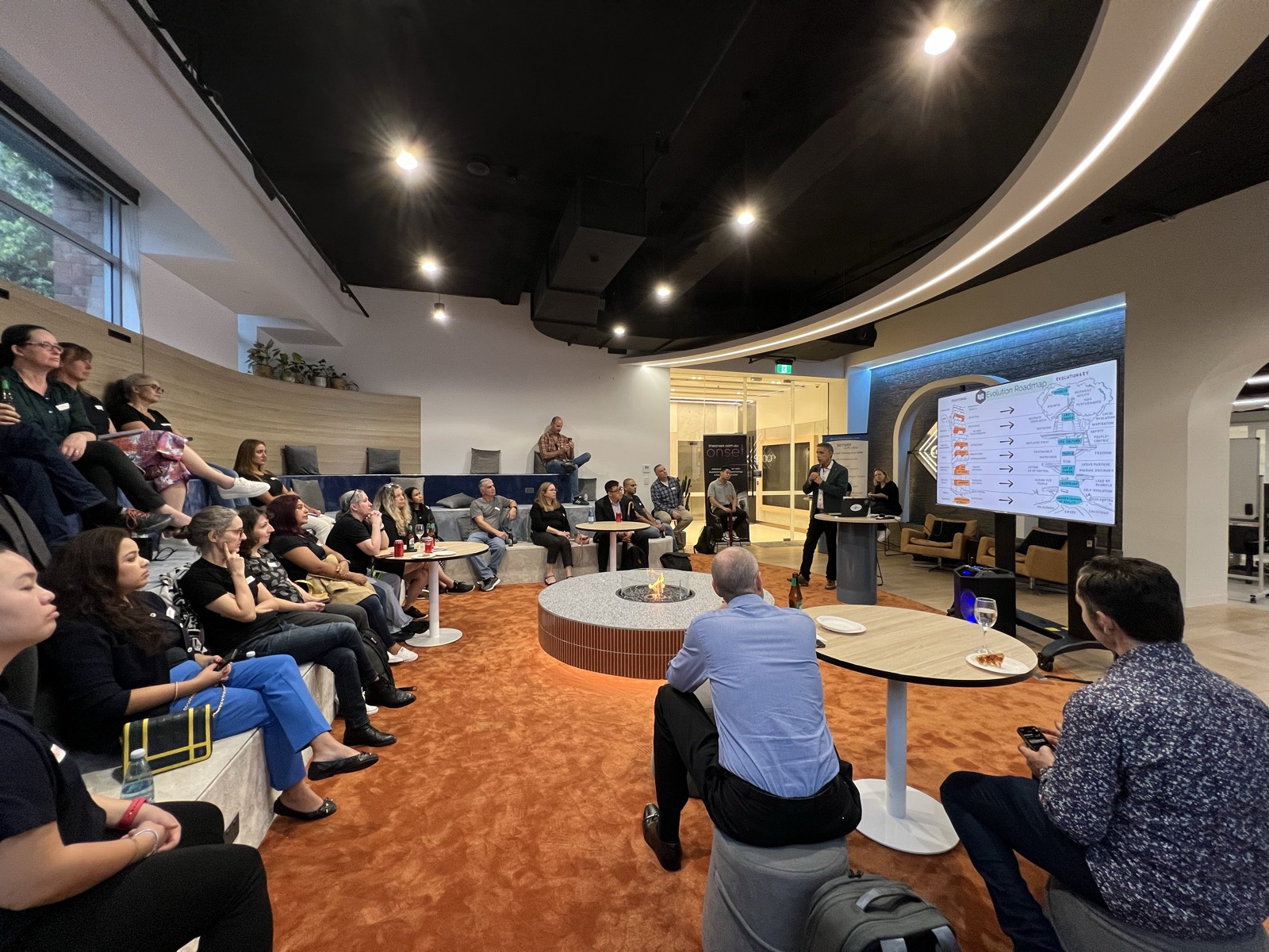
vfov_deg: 89.9
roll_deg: -0.8
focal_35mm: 13
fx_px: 477
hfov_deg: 106.2
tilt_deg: -2.1
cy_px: 476
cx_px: 634
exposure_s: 1/50
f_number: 1.8
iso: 250
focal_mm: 1.57
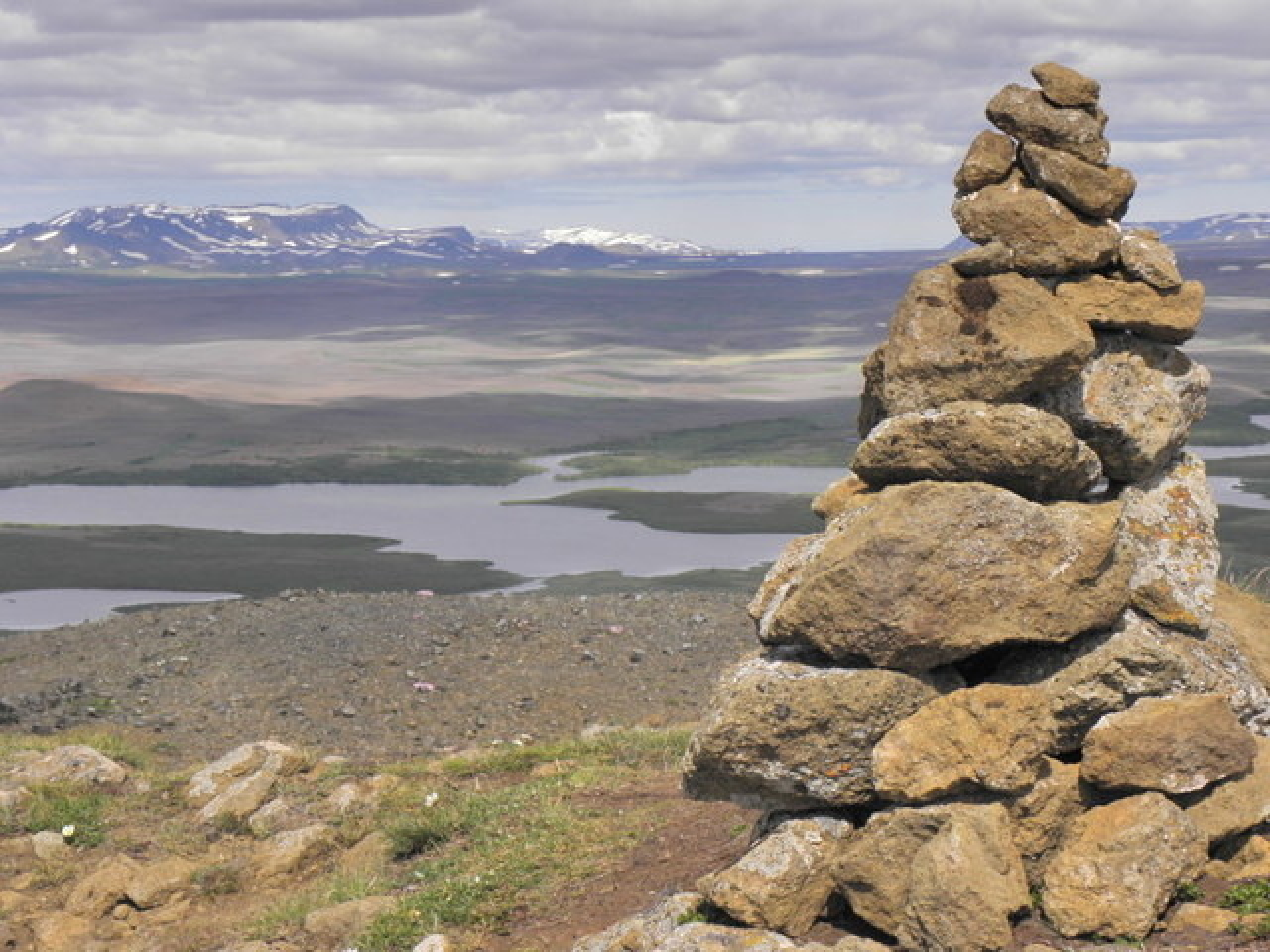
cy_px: 476
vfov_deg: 17.6
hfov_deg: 23.3
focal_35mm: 84
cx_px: 635
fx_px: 3082
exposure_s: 1/200
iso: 64
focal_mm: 15.11
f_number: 8
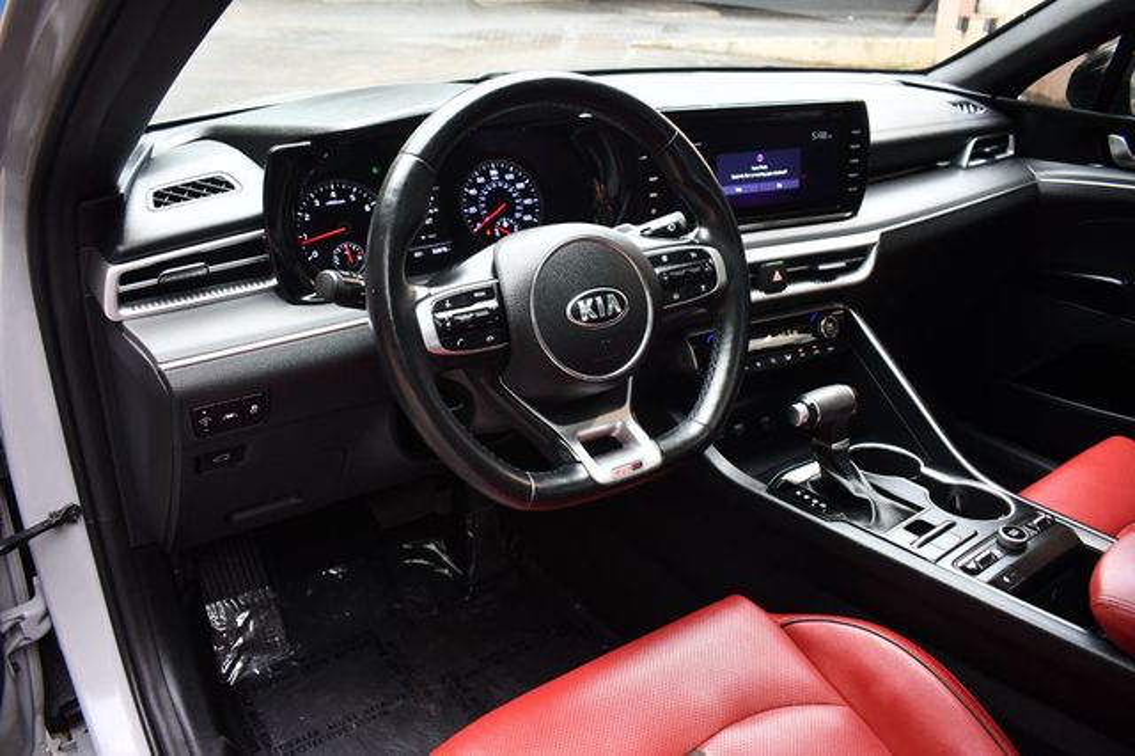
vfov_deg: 47.9
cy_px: 378
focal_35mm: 27
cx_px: 568
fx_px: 851
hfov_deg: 67.4
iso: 800
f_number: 3.5
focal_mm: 18
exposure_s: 1/160
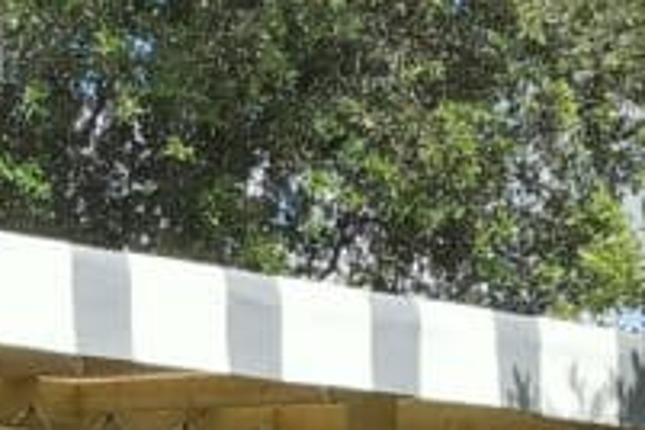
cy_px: 921
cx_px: 3
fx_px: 2347
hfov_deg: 15.4
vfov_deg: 9.6
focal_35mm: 131
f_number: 1.8
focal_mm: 5.58
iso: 50
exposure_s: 1/2132
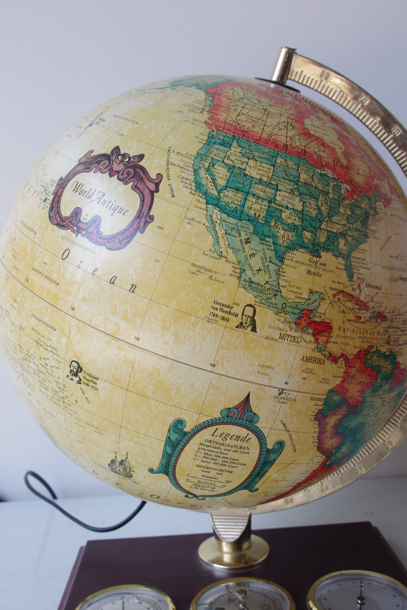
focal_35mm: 36
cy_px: 305
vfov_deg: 53.1
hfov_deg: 36.9
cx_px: 204
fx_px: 610
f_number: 8
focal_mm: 24.38
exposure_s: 1/200
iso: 800
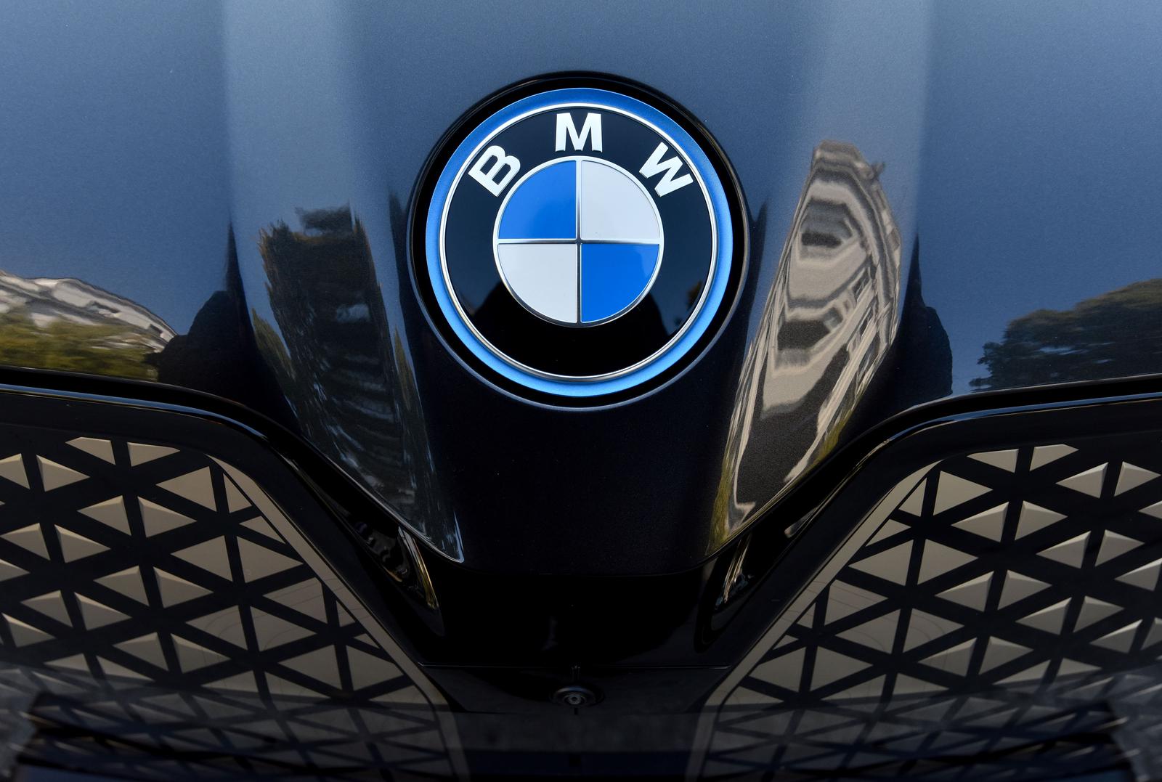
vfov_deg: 38.1
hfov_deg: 54.3
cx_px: 581
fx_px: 1133
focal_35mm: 35
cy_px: 391
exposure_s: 1/250
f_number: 8
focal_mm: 35
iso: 500
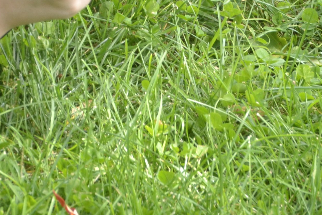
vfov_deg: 4.0
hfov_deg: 6.1
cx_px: 9
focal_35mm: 338
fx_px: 3023
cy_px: -98
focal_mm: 62
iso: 400
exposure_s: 1/50
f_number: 9
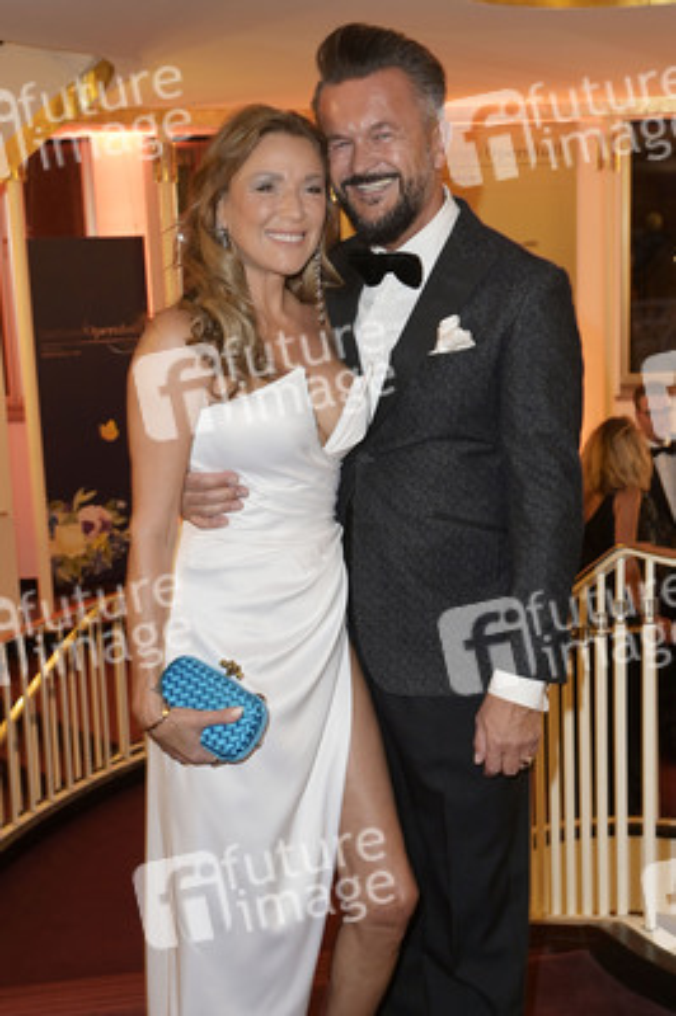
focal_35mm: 45
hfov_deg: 29.8
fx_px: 1270
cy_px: 508
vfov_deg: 43.6
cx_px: 338
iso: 1600
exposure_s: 1/60
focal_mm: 45
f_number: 5
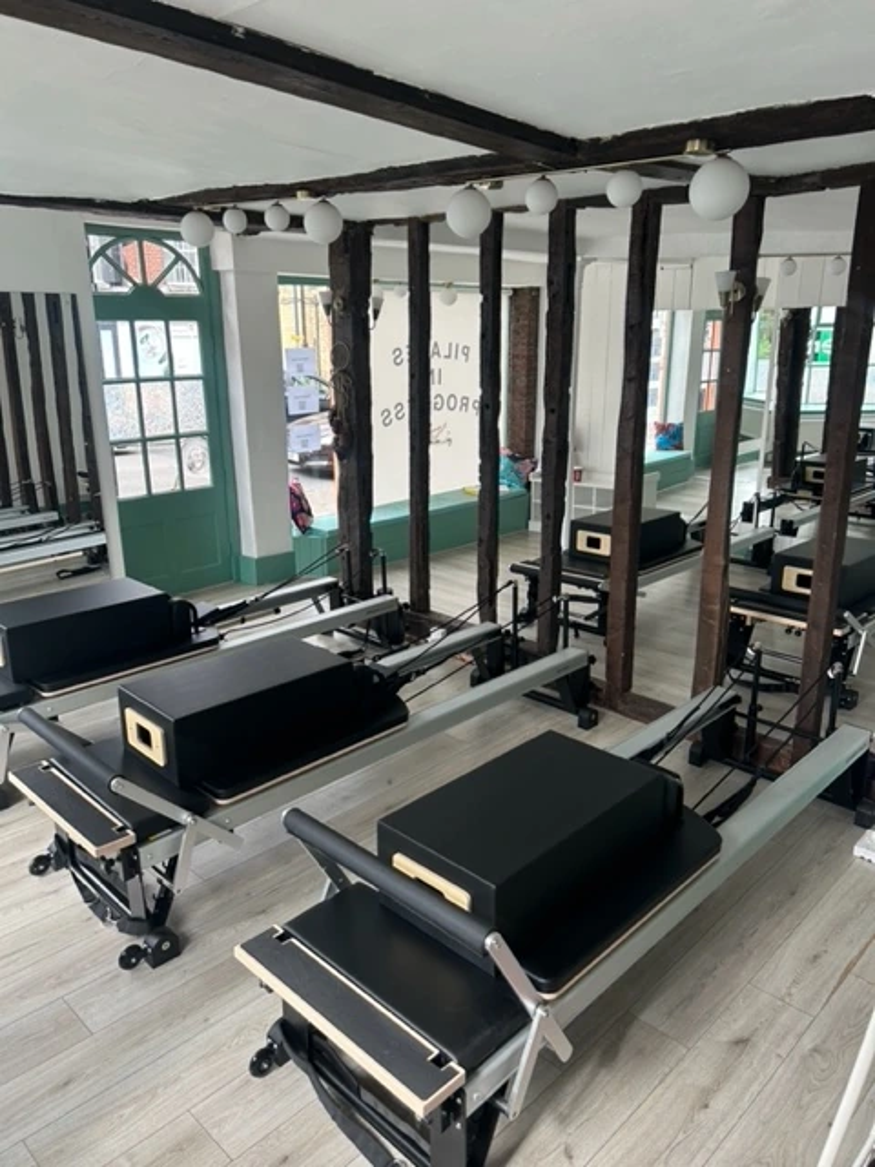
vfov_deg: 67.3
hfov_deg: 53.1
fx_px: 876
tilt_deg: -15.7
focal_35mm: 26
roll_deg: -0.3
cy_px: 584
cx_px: 438
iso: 40
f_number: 1.5
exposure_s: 1/152
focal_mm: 5.7
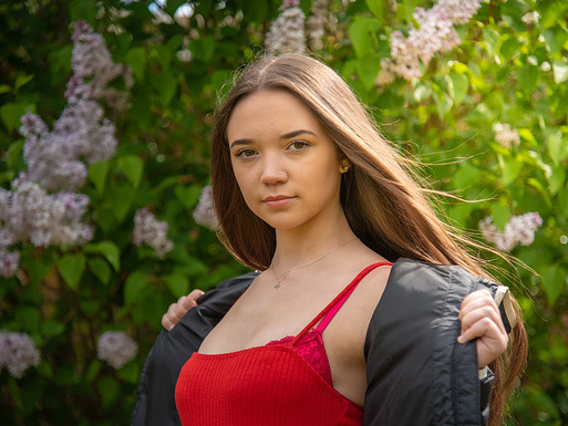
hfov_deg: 19.6
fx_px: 1641
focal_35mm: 100
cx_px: 309
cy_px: 213
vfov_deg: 14.8
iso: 400
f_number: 4
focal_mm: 92
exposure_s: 1/2000
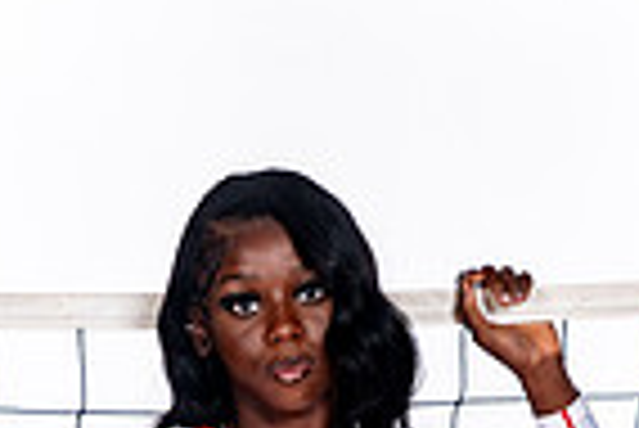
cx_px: 302
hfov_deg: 11.6
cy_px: 982
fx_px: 3145
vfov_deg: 7.3
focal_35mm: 177
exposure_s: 1/320
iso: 250
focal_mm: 56
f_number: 7.1
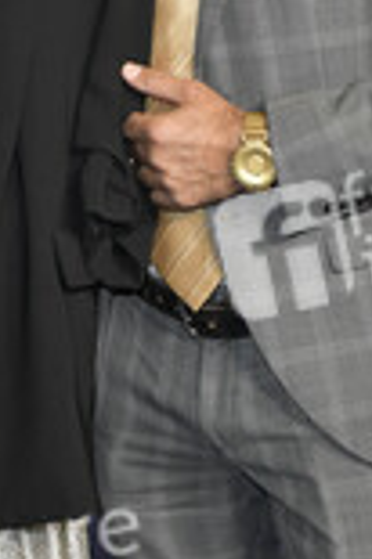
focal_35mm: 134
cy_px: 54
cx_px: 72
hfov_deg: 10.2
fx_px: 2081
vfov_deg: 15.1
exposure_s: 1/250
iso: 2000
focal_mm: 52
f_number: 6.3
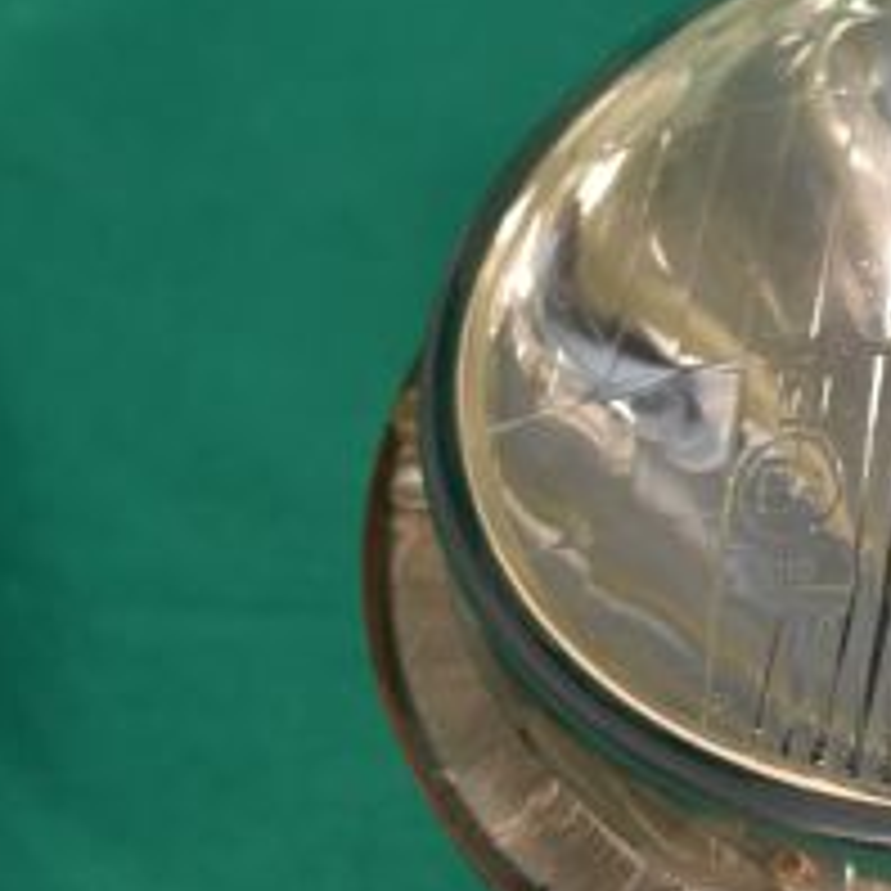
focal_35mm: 147
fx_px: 4281
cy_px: 585
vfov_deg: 11.9
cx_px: 1116
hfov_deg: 11.6
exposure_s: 1/60
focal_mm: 38
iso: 100
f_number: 4.8
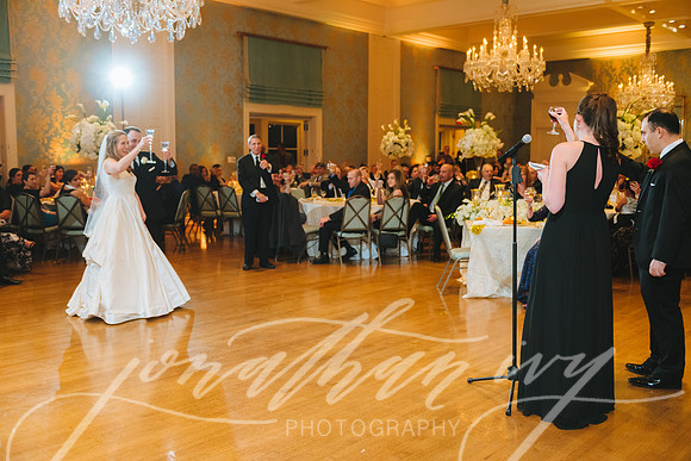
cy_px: 230
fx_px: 691
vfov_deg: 36.9
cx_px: 346
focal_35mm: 36
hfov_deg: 53.1
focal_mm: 36
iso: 2000
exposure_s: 1/125
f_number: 2.8
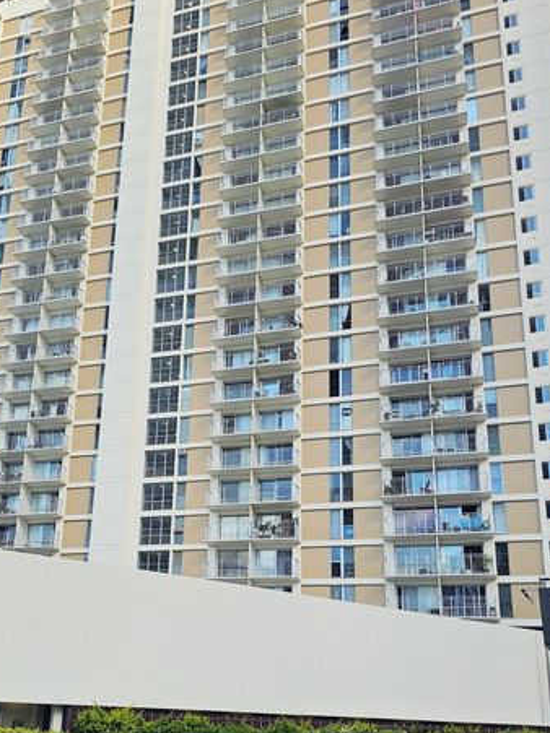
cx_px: 200
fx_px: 721
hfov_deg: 41.4
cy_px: 483
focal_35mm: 34
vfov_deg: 53.0
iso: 10
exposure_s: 1/378
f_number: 1.7
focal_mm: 6.3
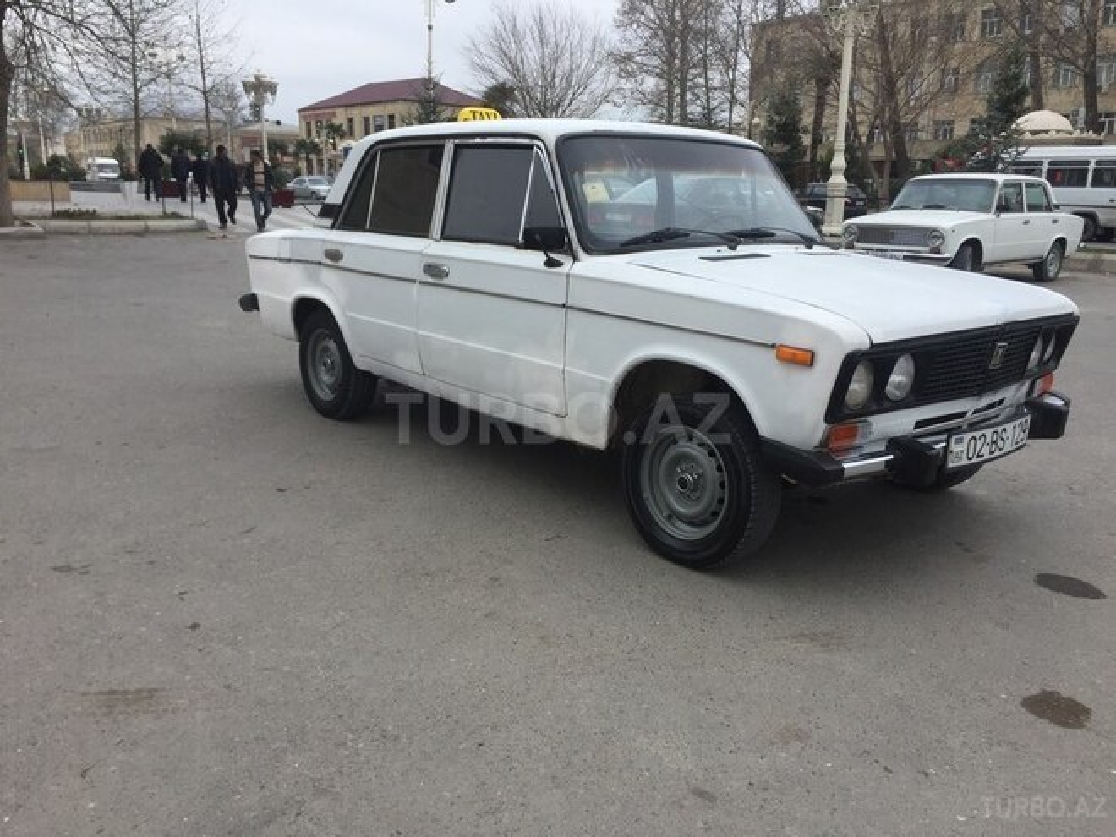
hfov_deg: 61.7
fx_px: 935
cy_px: 418
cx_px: 558
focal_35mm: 29
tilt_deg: -15.1
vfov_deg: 48.2
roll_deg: -1.8
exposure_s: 1/1014
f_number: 2.2
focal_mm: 4.15
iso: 32
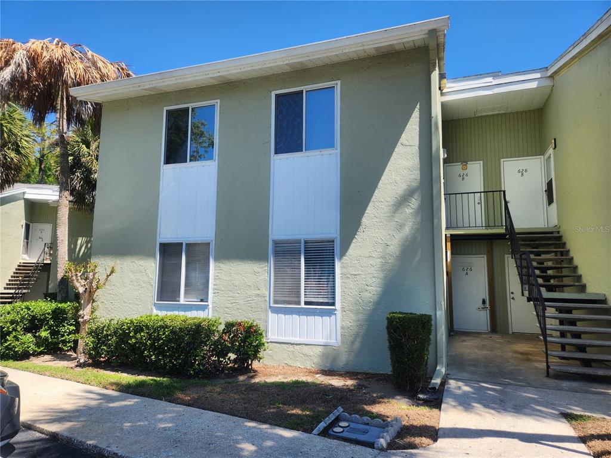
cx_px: 306
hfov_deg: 73.9
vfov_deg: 58.9
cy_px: 229
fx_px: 406
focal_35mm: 23
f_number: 1.8
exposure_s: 1/887
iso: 20
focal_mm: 5.4
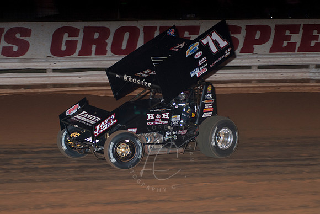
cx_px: 160
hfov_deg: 17.0
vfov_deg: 11.4
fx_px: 1068
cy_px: 107
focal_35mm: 120
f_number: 4
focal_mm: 80
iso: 400
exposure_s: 1/400
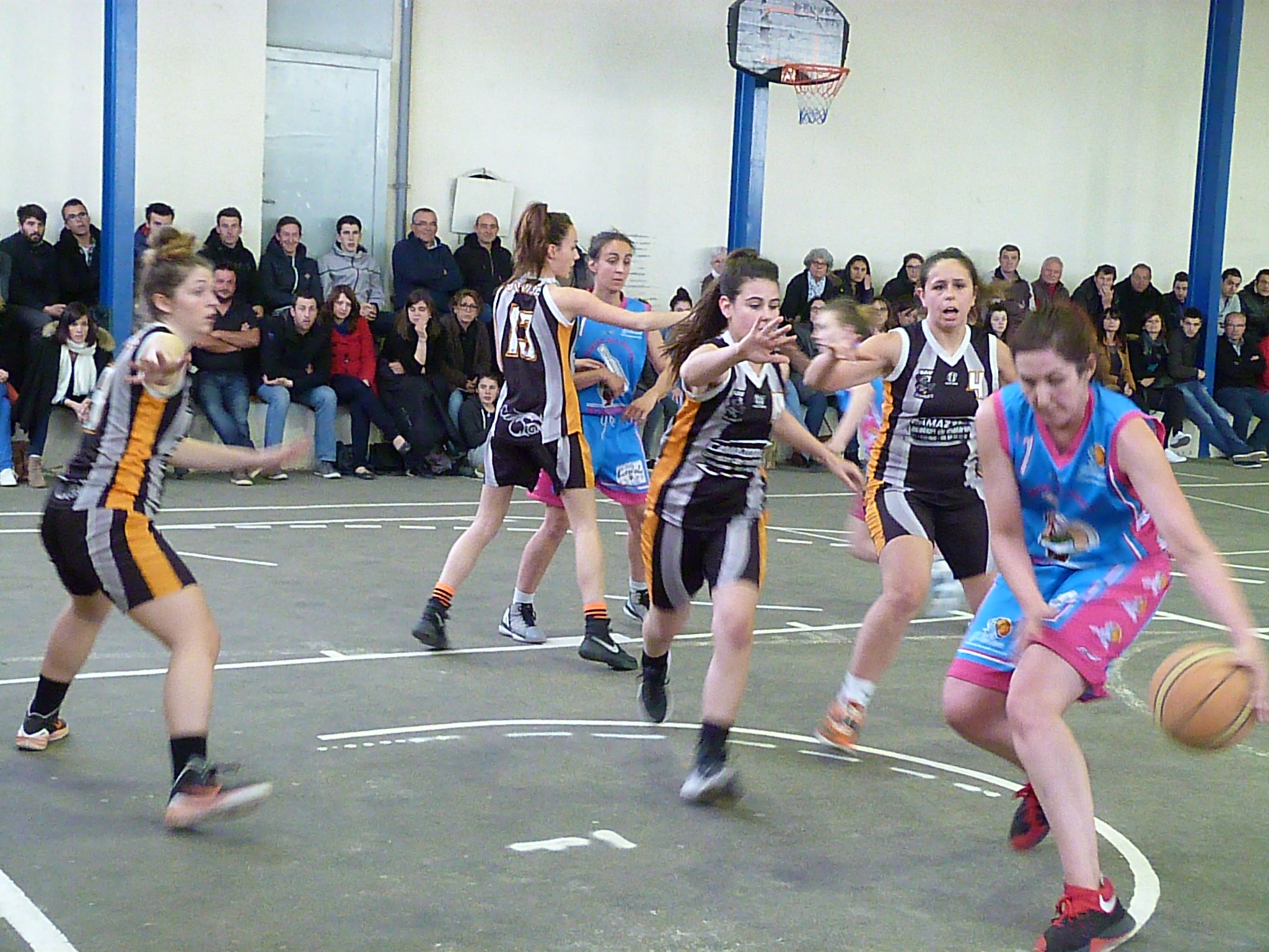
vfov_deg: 26.6
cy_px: 476
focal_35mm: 55
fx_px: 2016
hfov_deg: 34.9
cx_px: 634
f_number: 3.2
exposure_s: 1/50
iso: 1600
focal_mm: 10
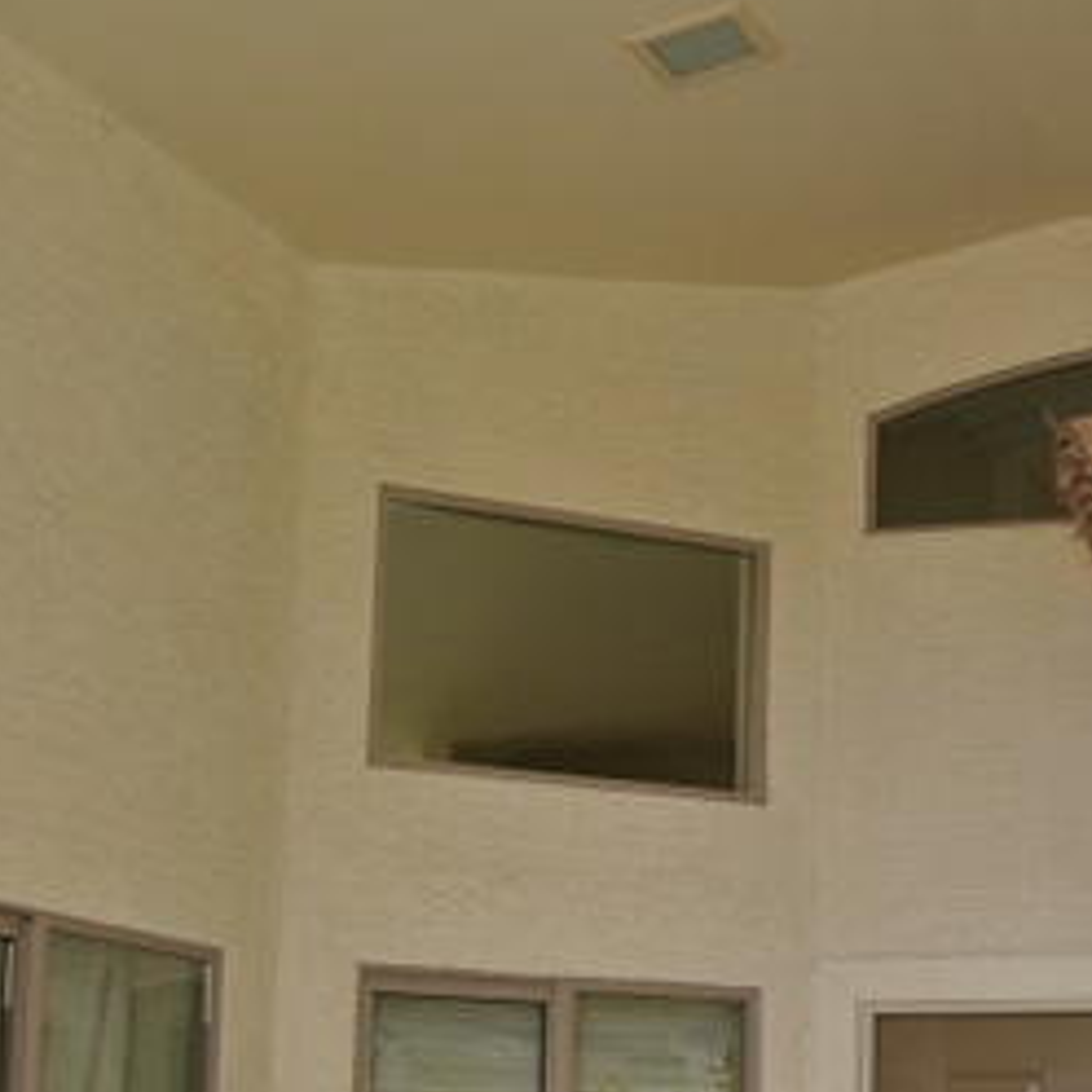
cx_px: 1004
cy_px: 951
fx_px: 2641
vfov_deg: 22.9
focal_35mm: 74
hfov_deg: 22.7
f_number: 4.5
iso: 100
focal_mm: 10
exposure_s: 1/60
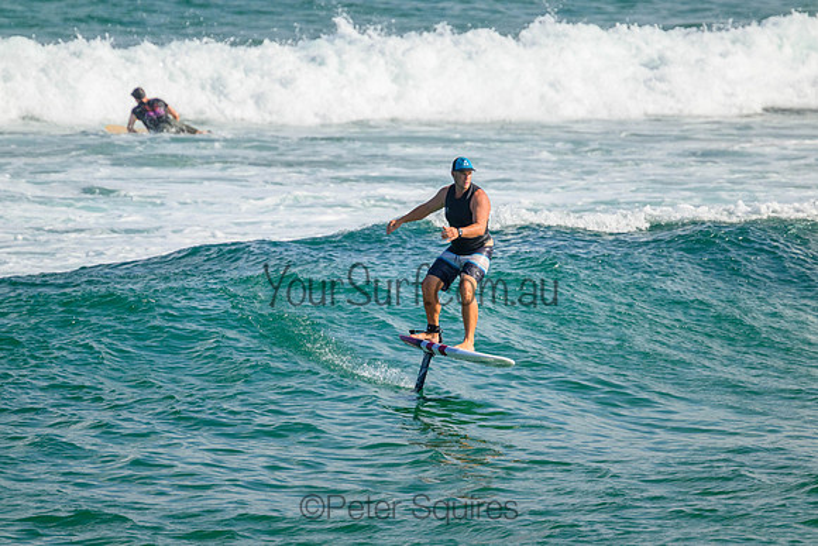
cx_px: 409
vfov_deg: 1.7
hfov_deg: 2.6
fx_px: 18181
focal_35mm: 800
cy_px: 273
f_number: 11
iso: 1100
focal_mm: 800
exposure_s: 1/2000
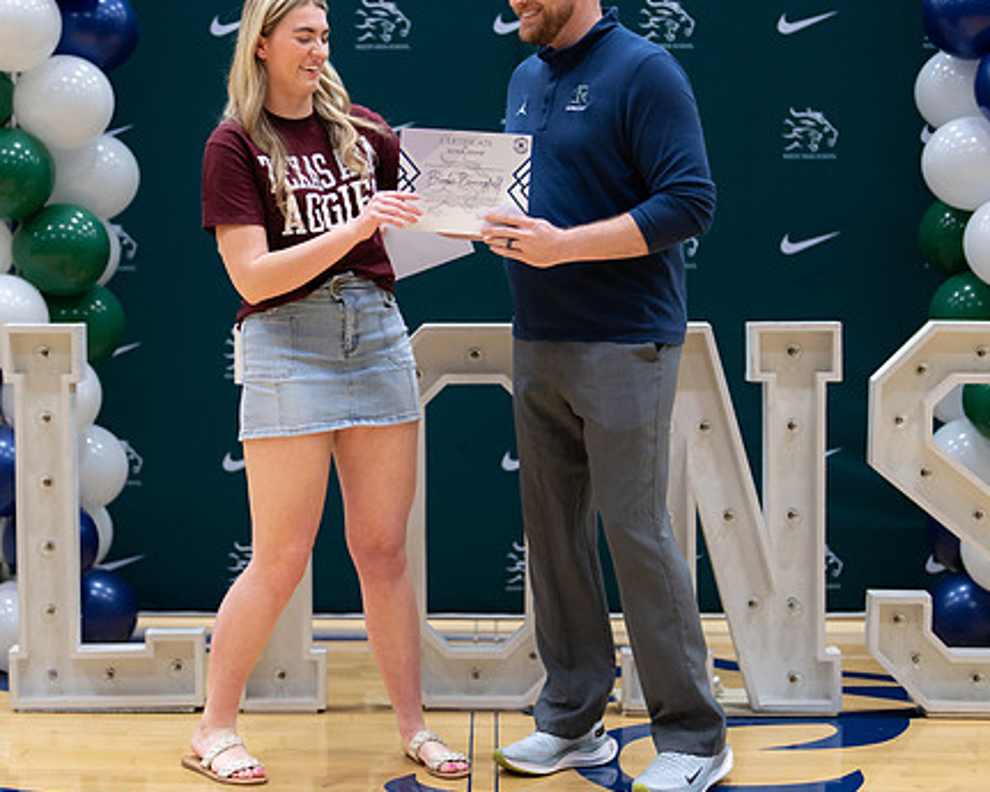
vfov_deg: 19.4
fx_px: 2315
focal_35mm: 79
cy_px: 321
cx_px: 374
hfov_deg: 24.1
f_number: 1.2
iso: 400
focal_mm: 50
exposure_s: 1/320
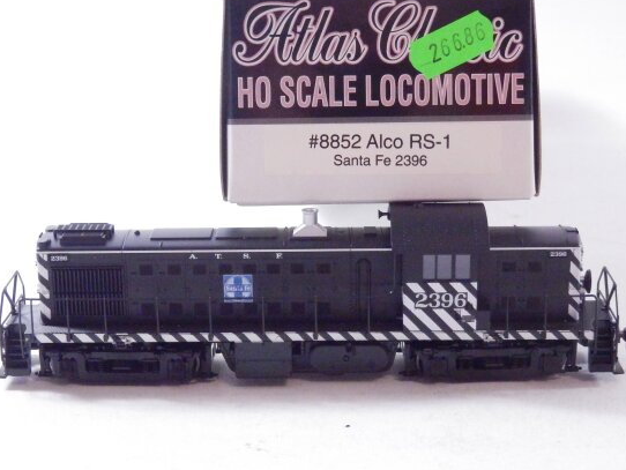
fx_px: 1321
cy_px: 224
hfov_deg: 26.7
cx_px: 315
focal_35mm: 73
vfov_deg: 20.2
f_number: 4.4
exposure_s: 1/160
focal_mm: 11.9
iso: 2000
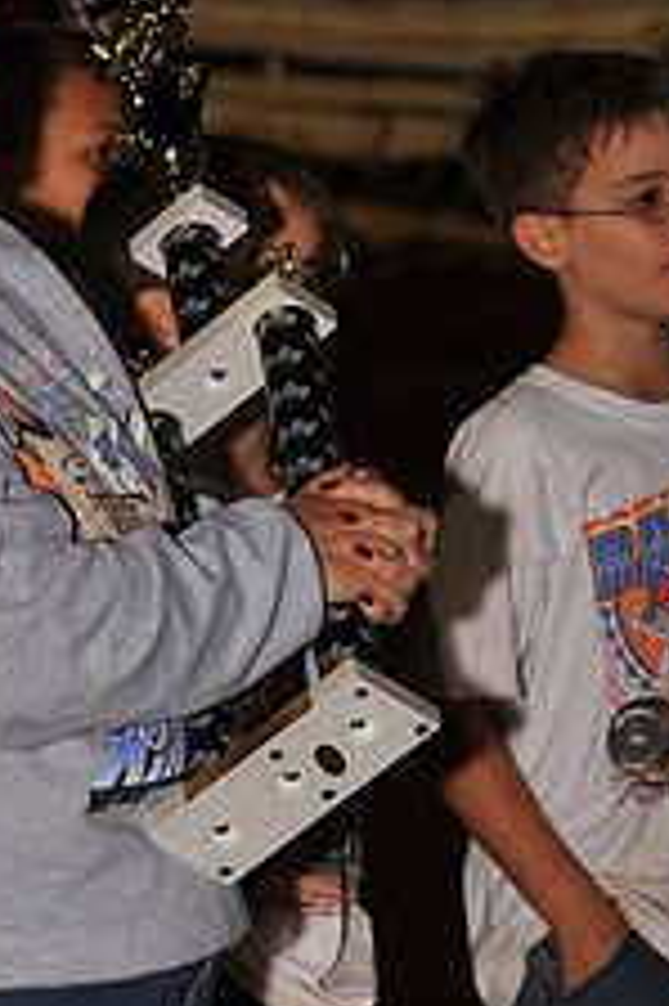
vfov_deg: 5.9
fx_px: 9771
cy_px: 719
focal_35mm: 350
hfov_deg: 3.9
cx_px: -126
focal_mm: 135
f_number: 8
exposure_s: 1/320
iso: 500
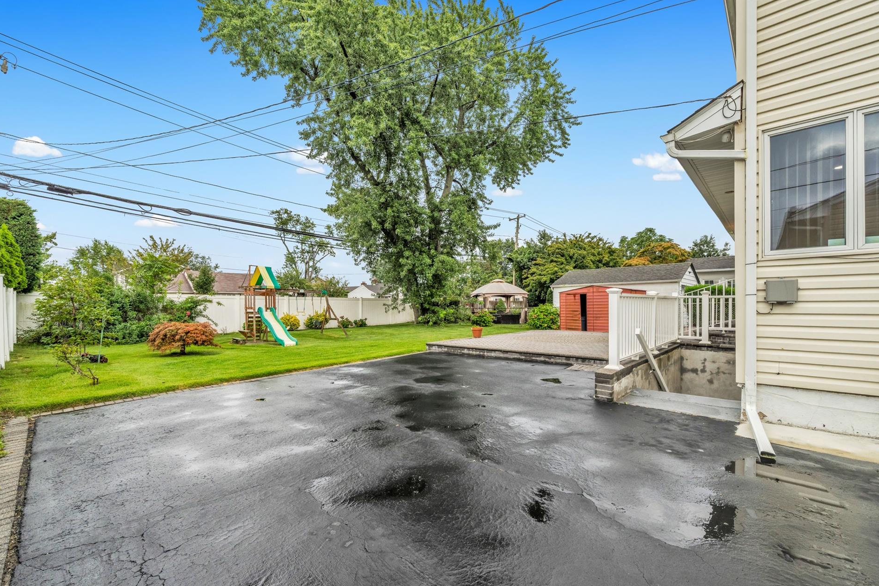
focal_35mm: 13
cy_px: 295
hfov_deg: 108.3
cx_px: 459
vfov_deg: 85.4
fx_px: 317
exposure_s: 1/80
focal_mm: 12
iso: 500
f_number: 9
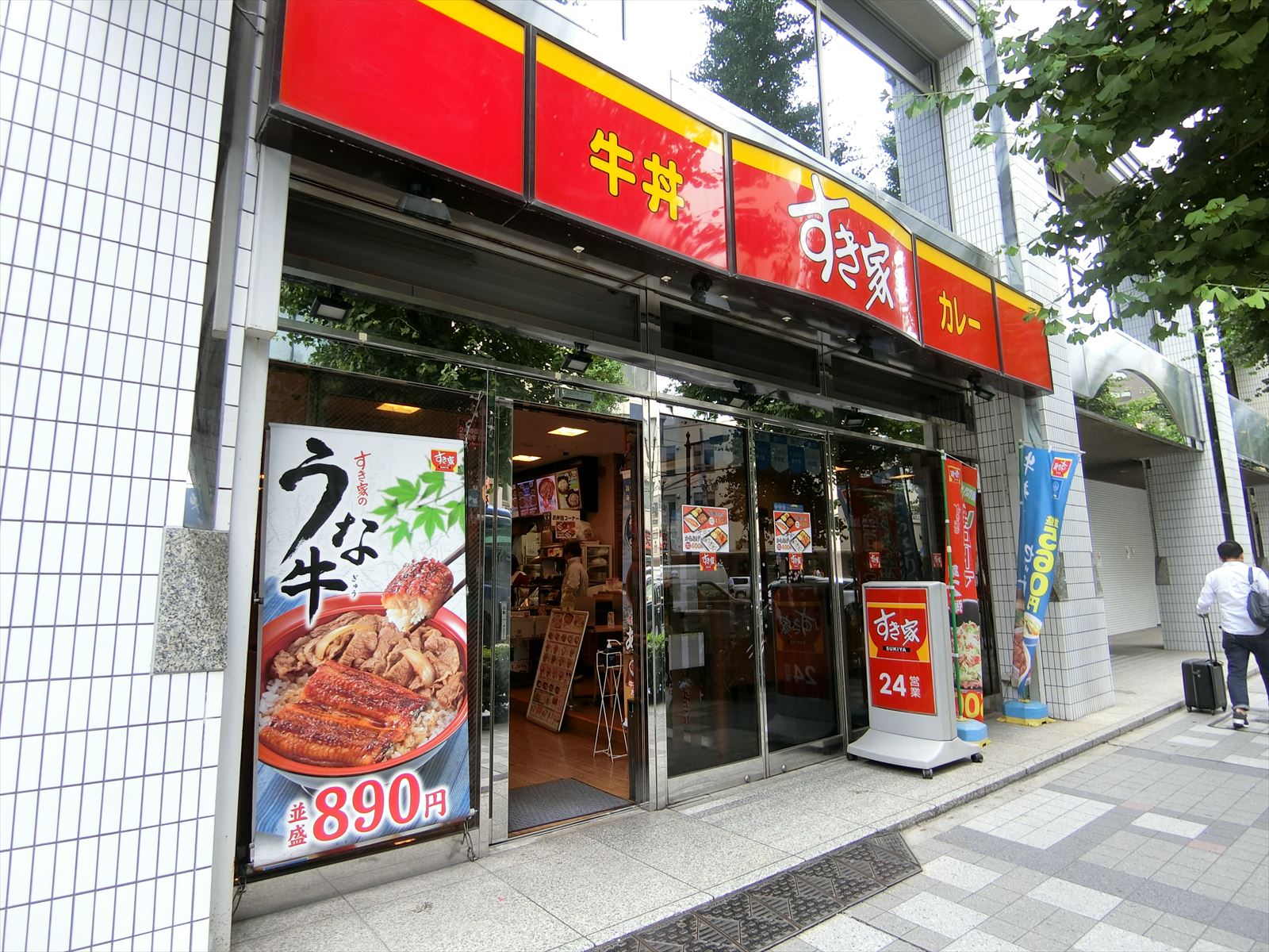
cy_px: 476
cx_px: 634
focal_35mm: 19
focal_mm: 4.06
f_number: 2.7
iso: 80
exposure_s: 1/160
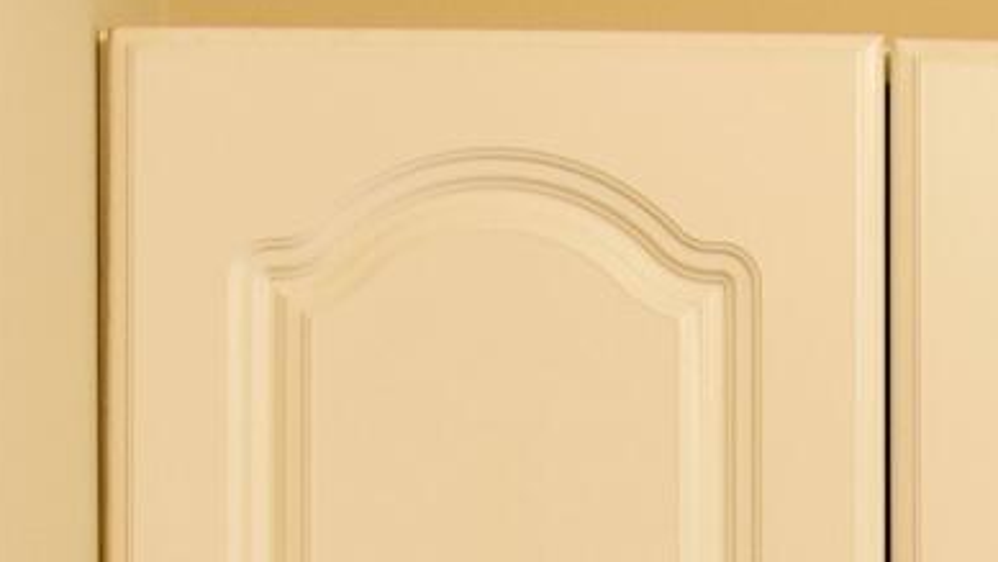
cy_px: 2189
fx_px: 5135
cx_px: 1083
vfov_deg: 5.5
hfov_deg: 11.0
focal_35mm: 194
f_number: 4
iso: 800
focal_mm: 24
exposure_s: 1/50
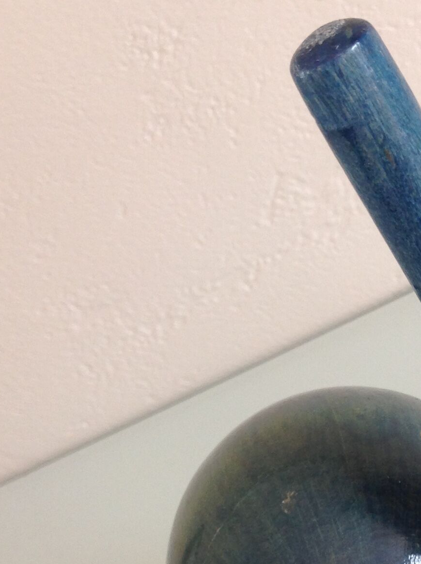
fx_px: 1268
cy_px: 426
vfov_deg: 24.8
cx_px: 426
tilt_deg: -30.3
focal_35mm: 78
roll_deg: +33.7
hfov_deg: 18.3
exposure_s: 1/15
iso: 64
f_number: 2.4
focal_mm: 4.28
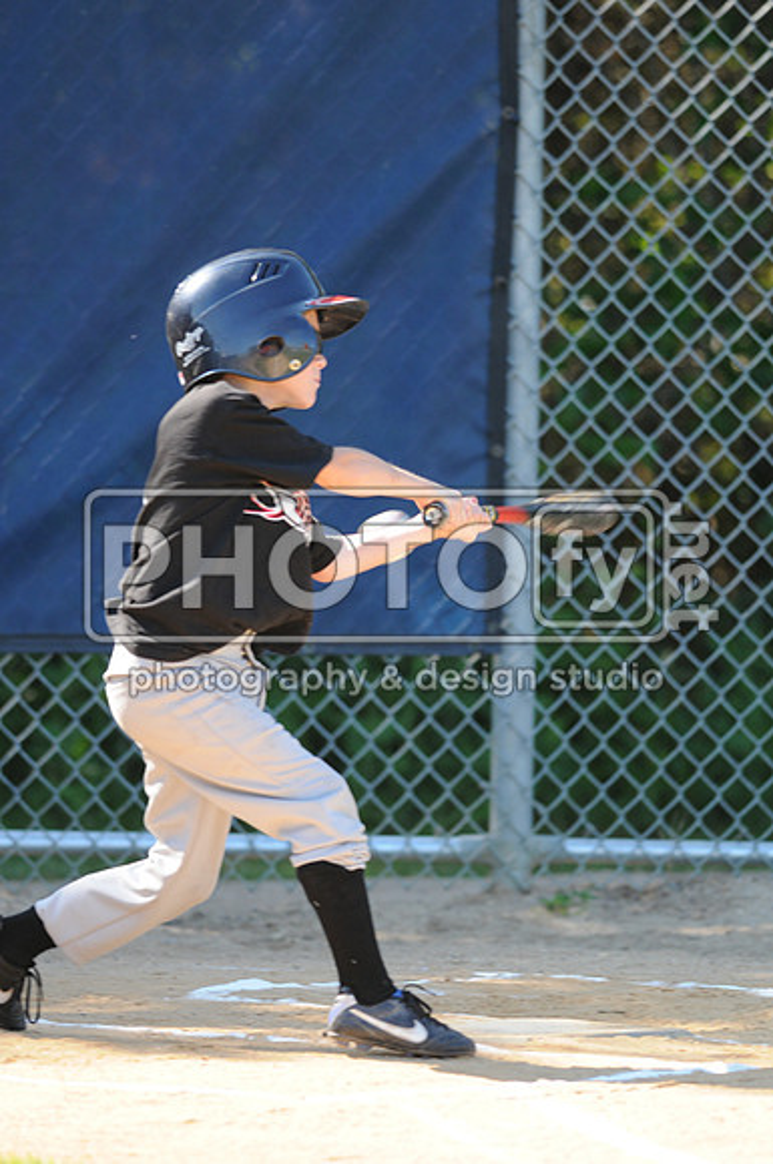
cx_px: 386
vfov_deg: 4.6
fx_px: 14536
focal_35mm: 450
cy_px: 582
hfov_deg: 3.0
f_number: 4
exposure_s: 1/500
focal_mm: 300
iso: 400
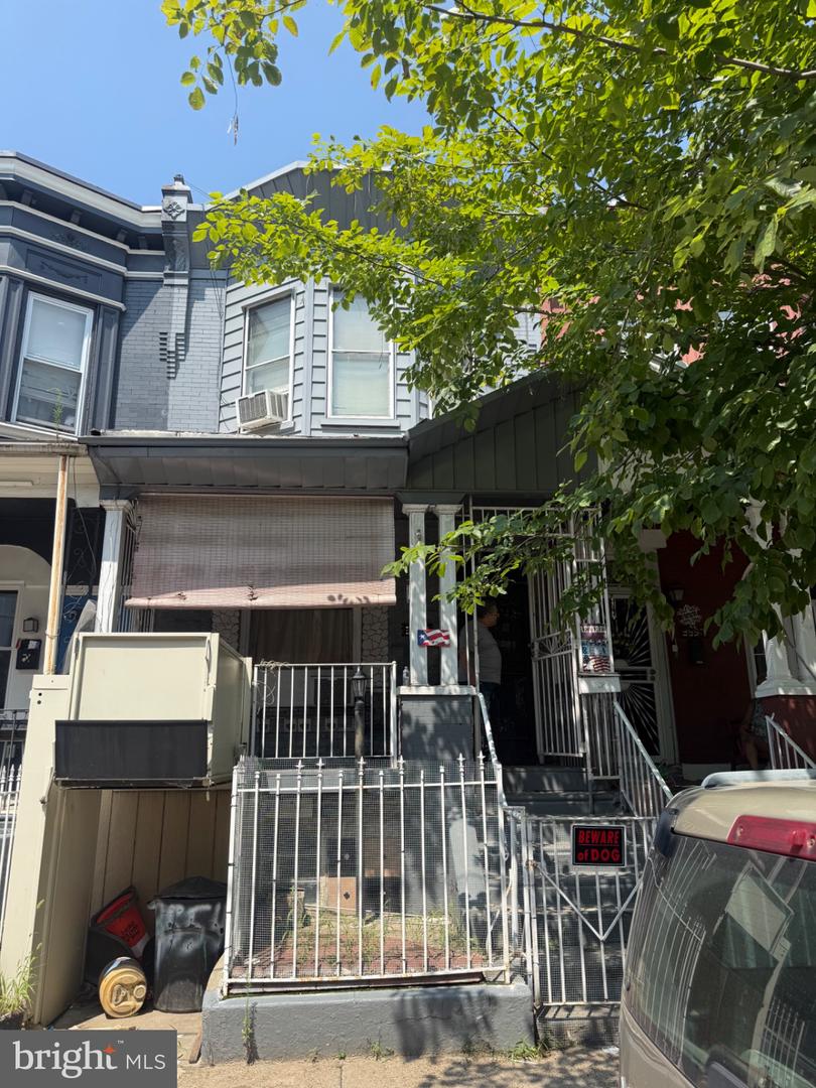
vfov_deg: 71.6
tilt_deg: +15.2
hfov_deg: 56.8
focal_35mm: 24
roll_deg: -1.7
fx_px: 754
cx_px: 408
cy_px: 544
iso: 80
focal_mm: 6.76
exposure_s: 1/2703
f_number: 1.78
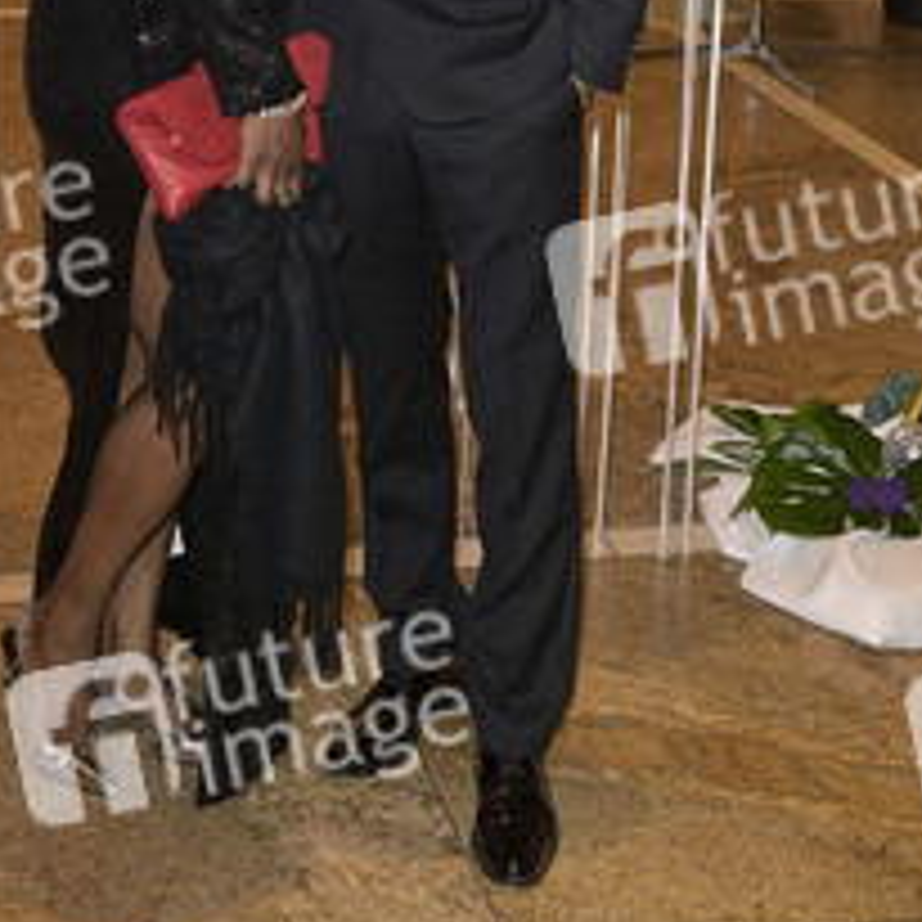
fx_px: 2200
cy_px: 45
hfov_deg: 23.6
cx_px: 369
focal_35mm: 73
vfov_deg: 22.9
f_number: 5.6
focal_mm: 44
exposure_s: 1/50
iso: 2500
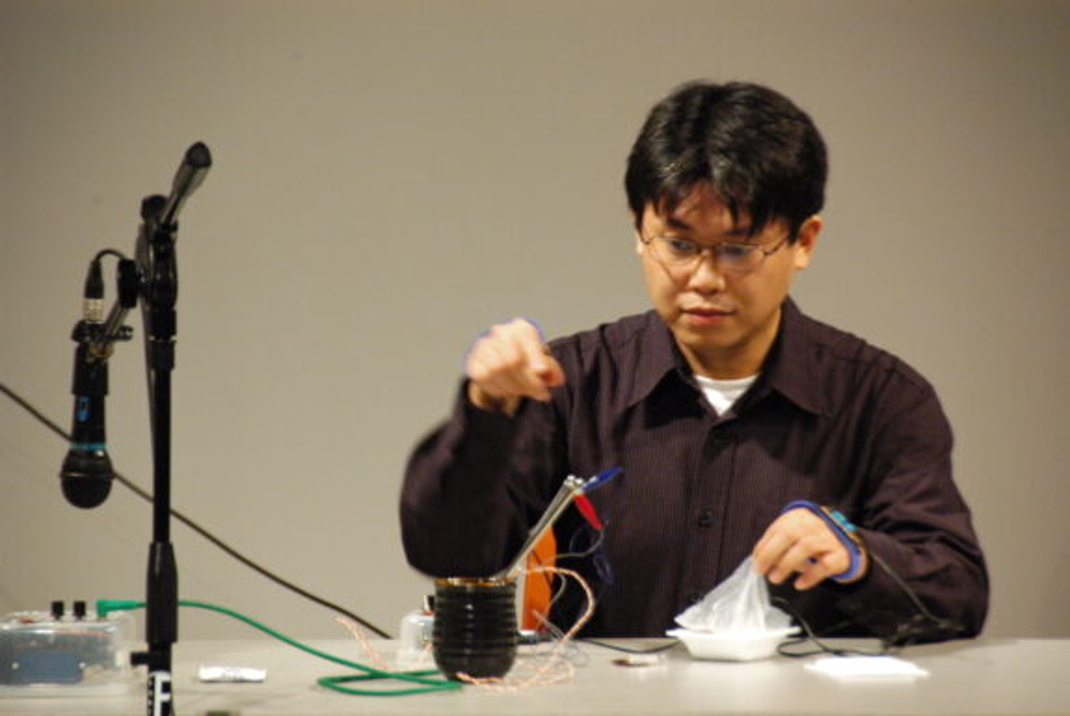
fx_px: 6696
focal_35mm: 225
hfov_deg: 9.1
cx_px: 535
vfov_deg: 6.1
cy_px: 358
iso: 1600
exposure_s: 1/40
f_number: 5.6
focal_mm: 150
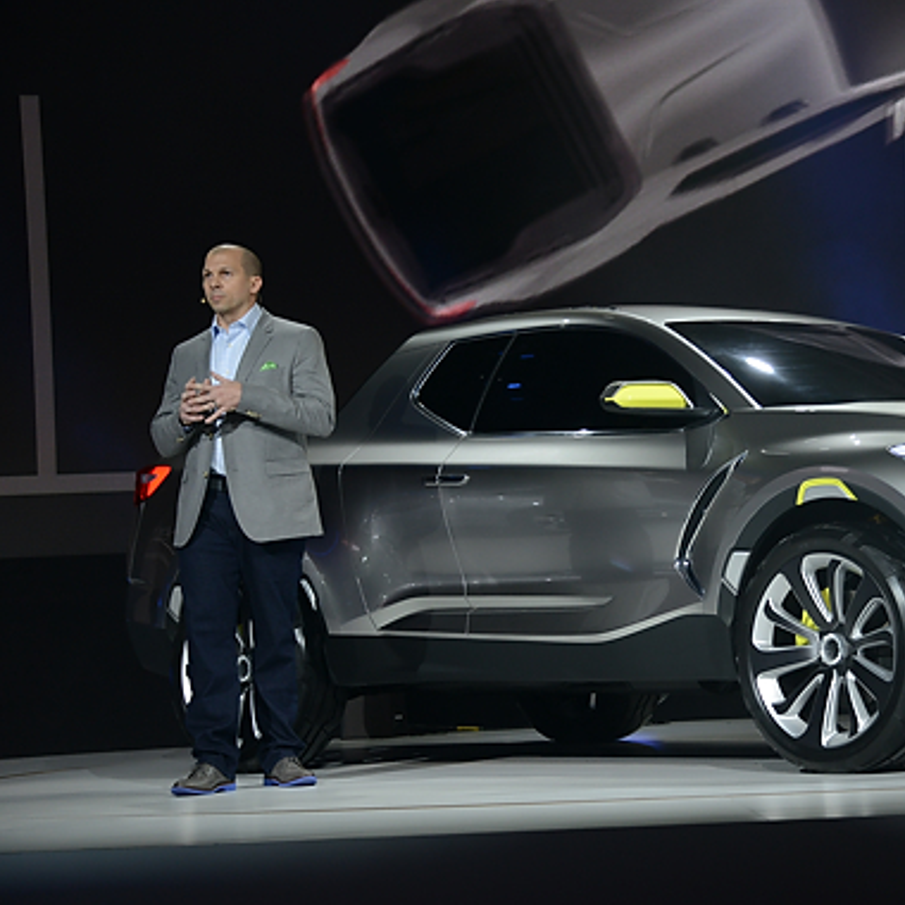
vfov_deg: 15.8
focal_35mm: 110
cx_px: 693
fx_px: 3254
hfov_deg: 15.8
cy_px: 455
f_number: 5.6
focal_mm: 82
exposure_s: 1/100
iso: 800
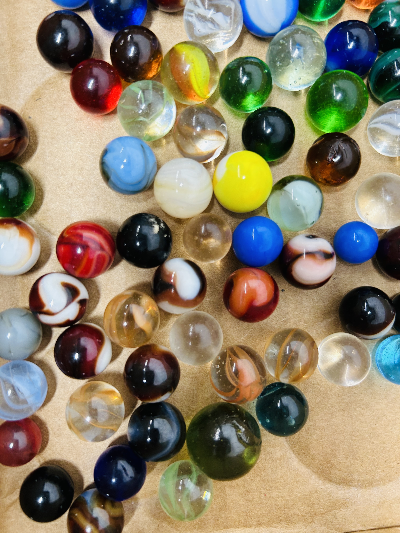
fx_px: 401
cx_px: 200
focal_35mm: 26
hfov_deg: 53.1
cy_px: 266
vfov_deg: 67.3
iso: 100
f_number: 1.5
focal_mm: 5.7
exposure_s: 1/120
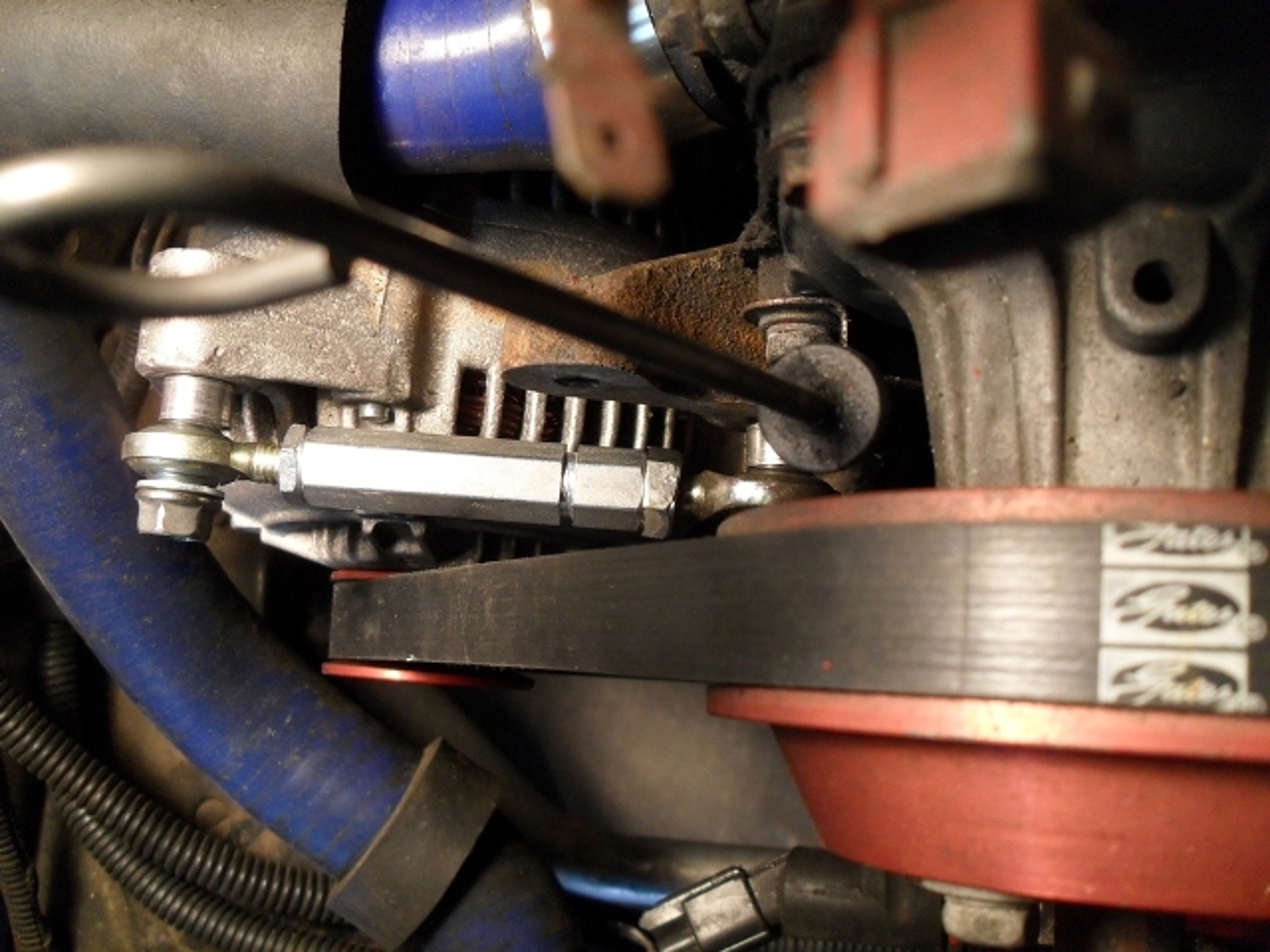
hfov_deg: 52.6
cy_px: 476
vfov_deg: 40.7
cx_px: 635
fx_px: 1284
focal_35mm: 35
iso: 200
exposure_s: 1/20
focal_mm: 6.2
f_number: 2.8
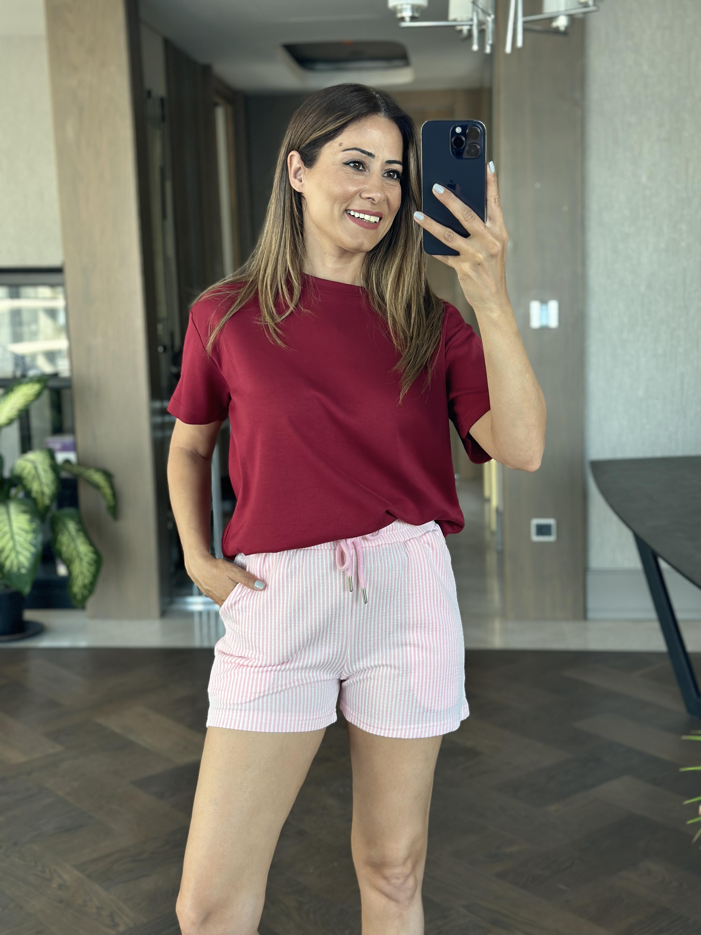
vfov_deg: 39.7
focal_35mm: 48
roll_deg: +2.1
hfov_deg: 30.3
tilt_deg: -18.5
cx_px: 350
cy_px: 468
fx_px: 1296
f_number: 1.78
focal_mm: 6.86
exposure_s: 1/73
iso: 125
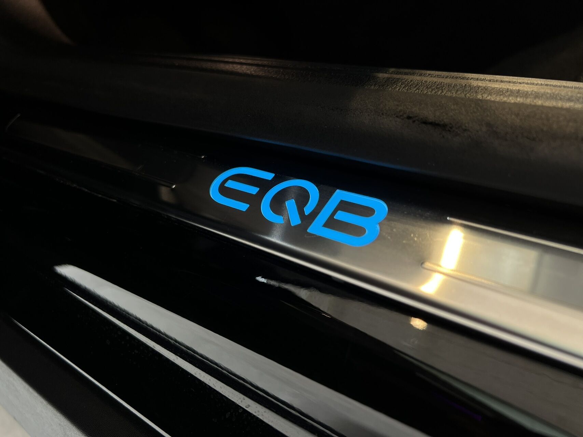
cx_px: 292
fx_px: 438
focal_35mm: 26
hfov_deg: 67.3
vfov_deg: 53.1
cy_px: 218
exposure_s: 1/46
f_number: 1.5
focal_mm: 5.7
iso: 100
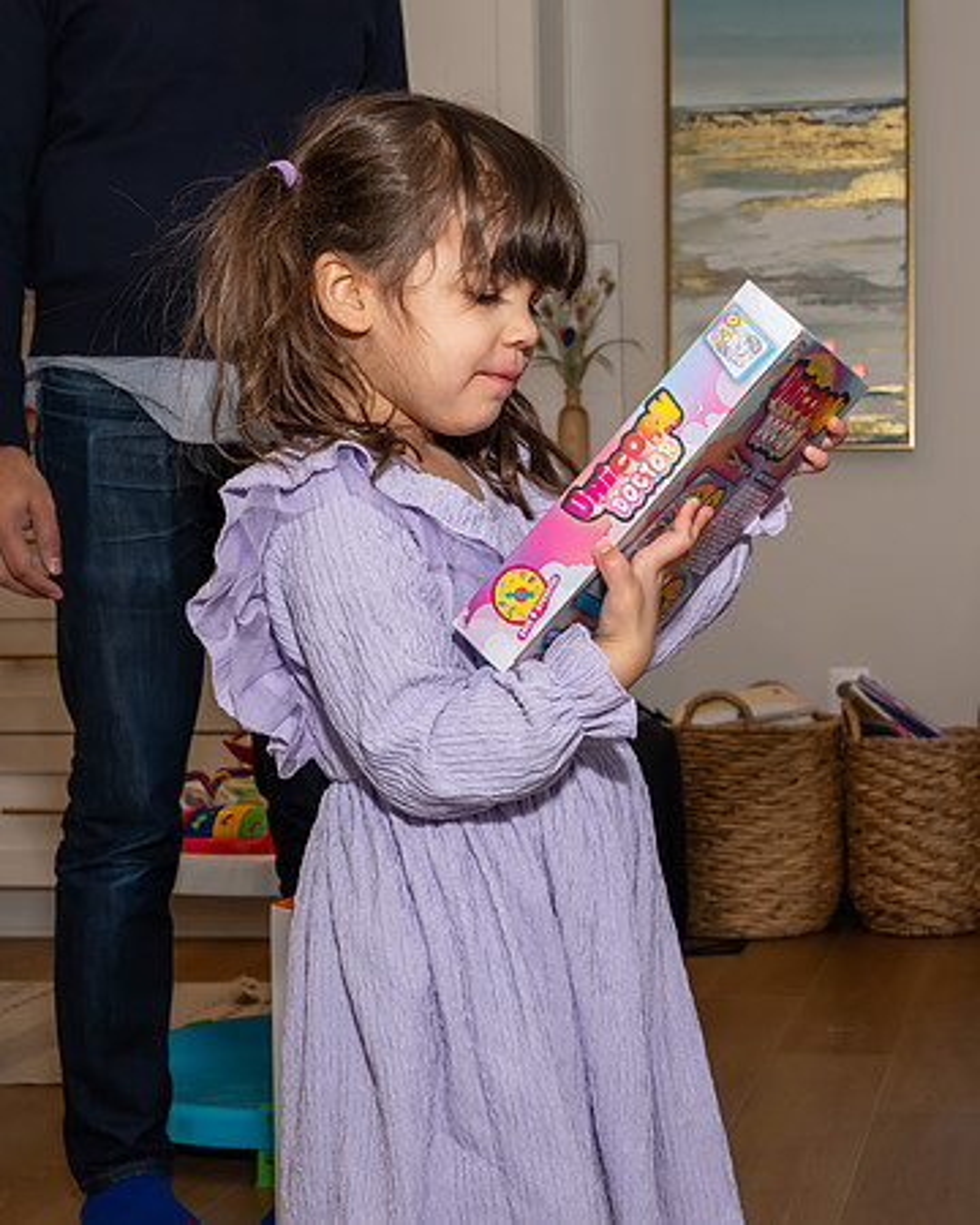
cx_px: 677
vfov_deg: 31.8
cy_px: 559
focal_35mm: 59
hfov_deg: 25.5
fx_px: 2152
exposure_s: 1/250
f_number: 8
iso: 640
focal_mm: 35
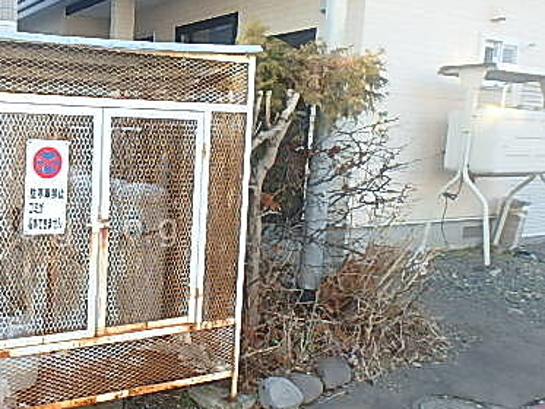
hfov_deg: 47.6
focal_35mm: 36
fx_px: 567
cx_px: 85
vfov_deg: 39.6
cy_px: 229
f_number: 3.5
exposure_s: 1/100
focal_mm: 3.7
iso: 125
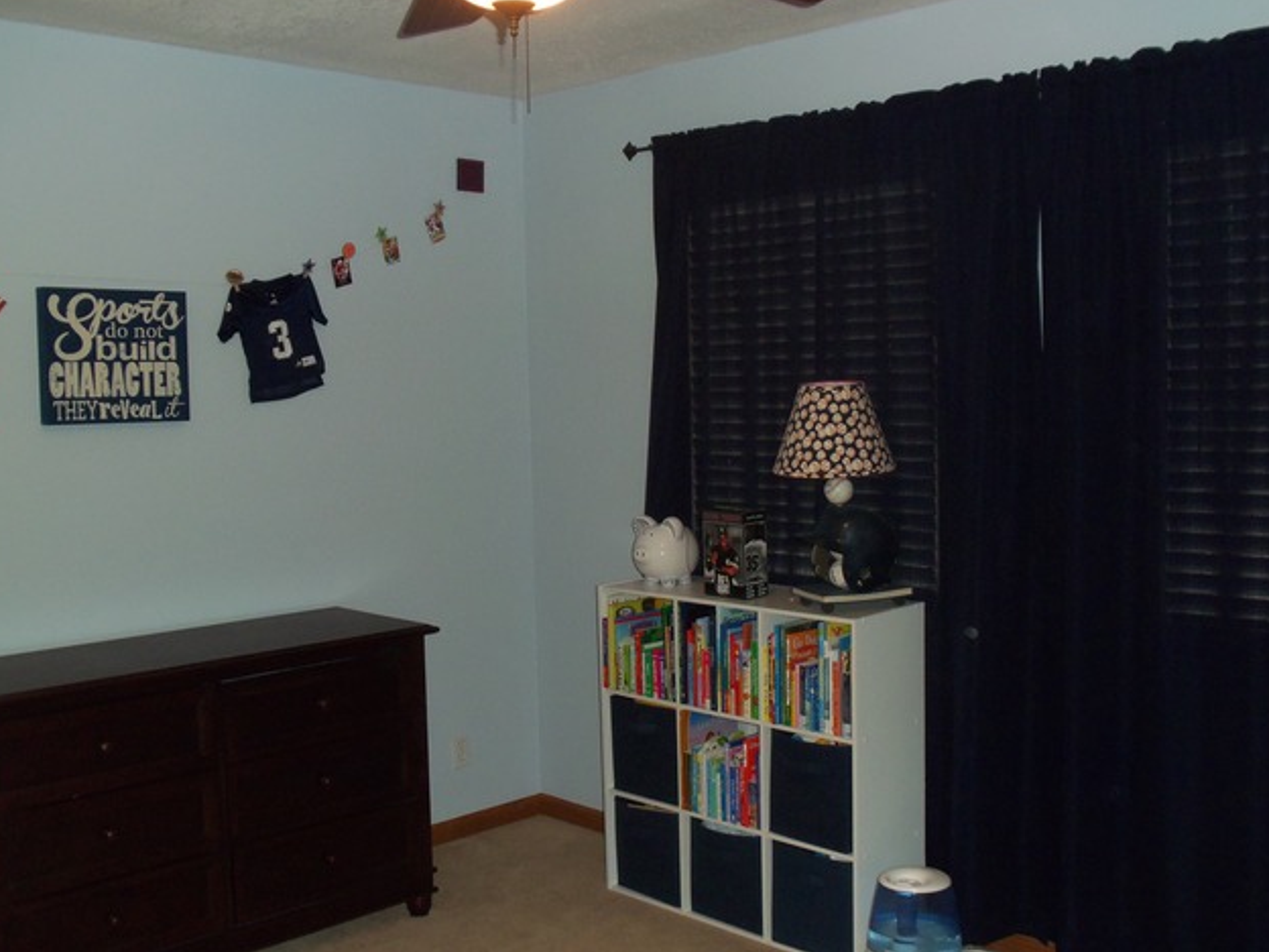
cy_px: 466
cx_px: 628
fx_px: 1430
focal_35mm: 39
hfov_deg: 47.9
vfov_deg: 36.8
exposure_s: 1/30
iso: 160
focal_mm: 6.7
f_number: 3.7
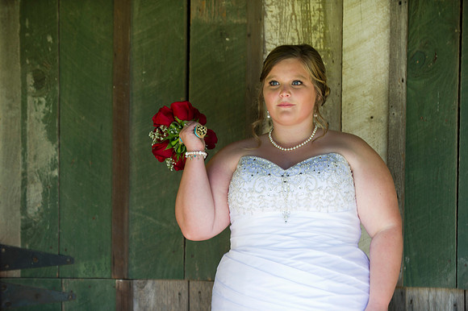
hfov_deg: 17.1
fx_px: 1559
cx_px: 234
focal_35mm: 120
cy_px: 156
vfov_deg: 11.4
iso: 200
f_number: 3.2
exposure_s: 1/160
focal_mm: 120
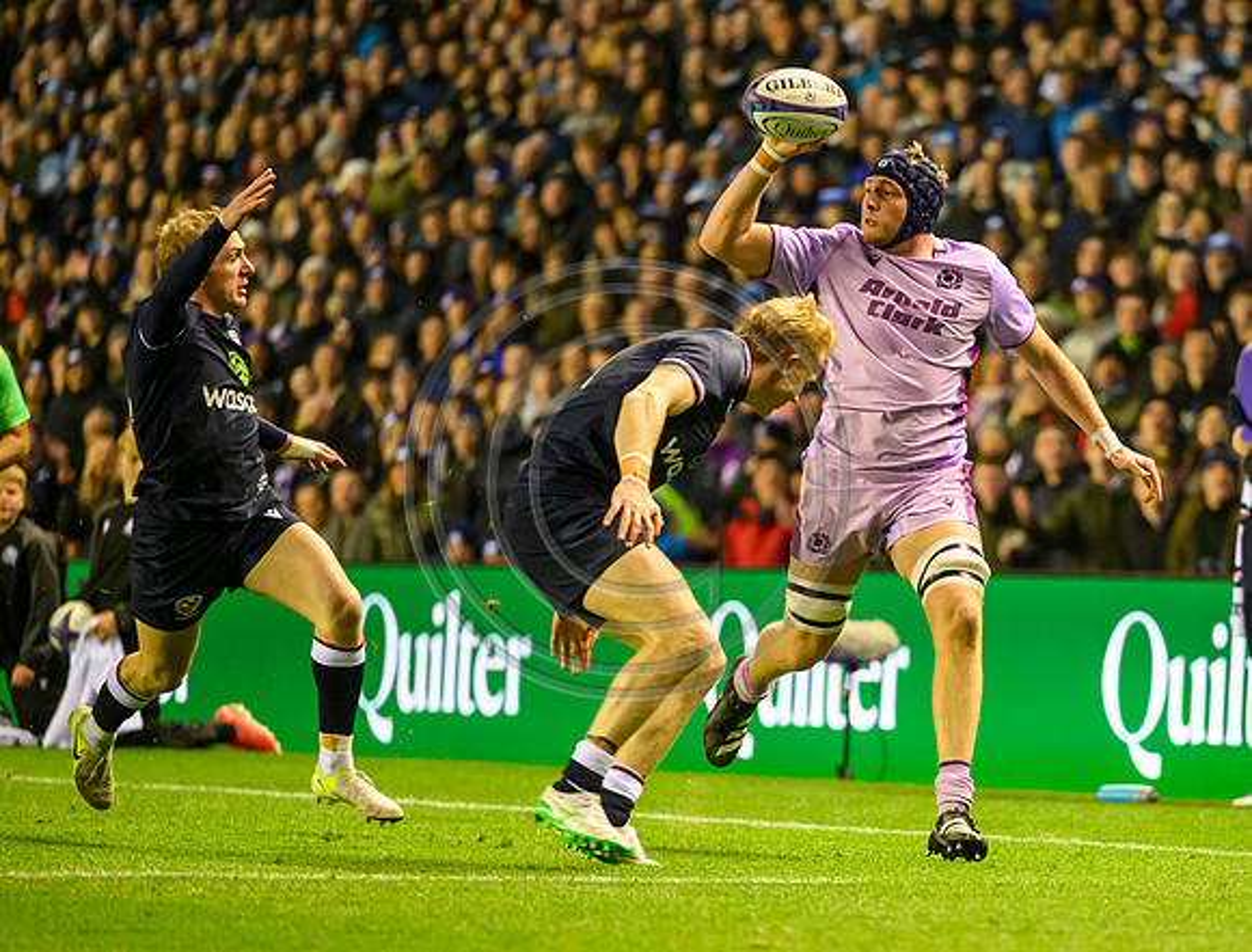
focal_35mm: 324
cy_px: 608
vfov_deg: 4.6
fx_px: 11762
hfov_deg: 6.1
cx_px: 967
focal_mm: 200
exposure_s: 1/1000
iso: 5000
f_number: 2.8
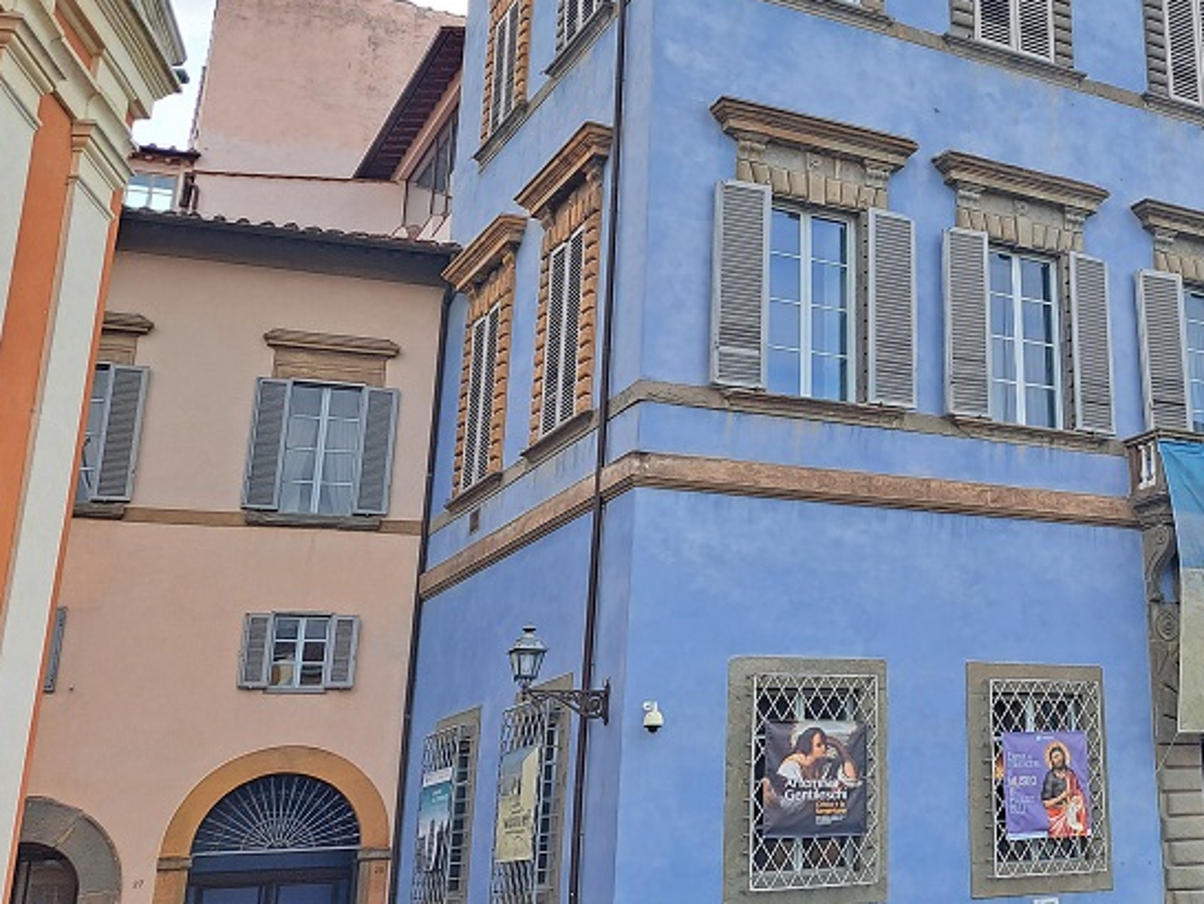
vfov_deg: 32.1
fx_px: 1566
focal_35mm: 45
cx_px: 1098
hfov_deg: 38.9
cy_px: 337
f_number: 1.8
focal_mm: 5.23
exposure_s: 1/585
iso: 50
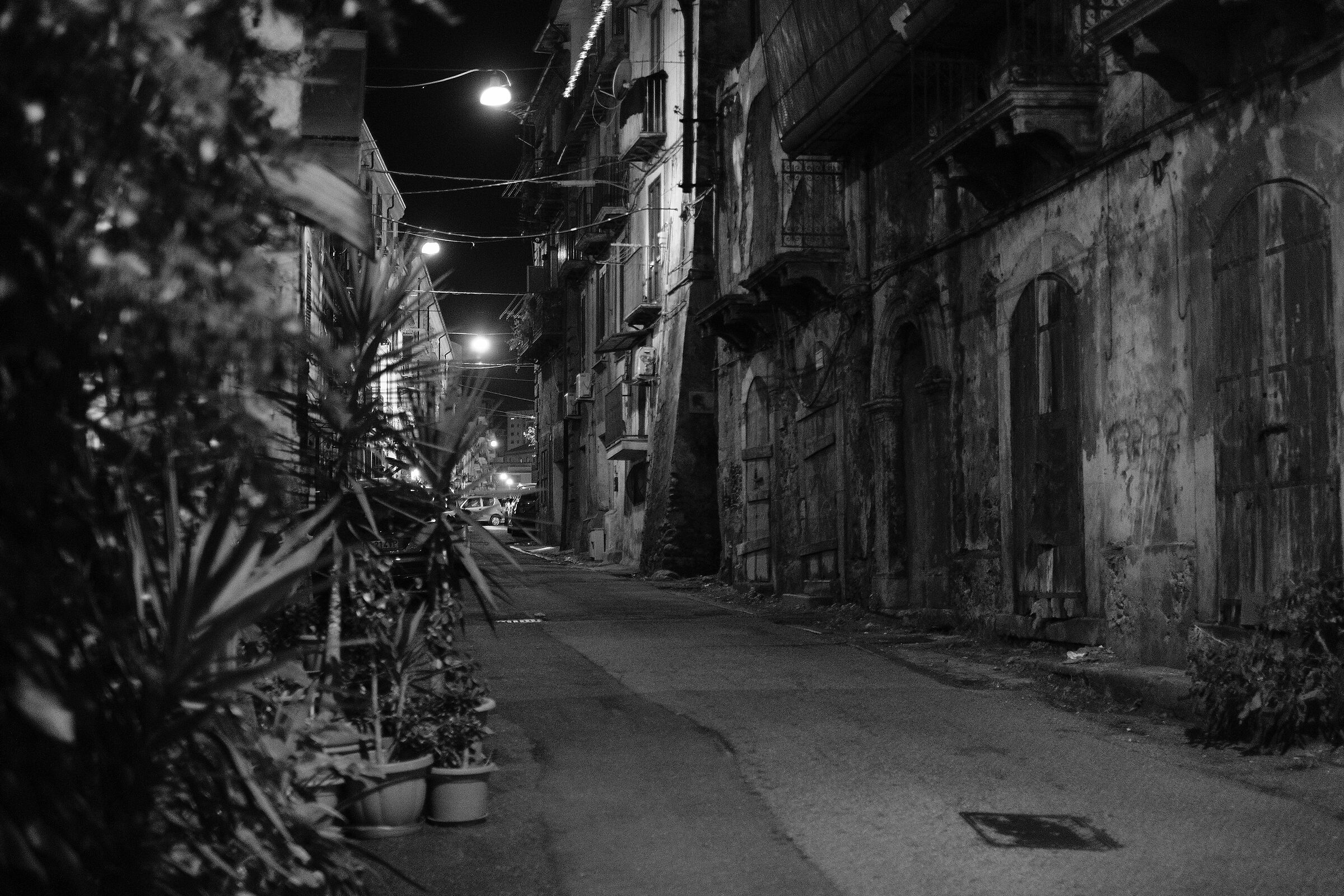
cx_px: 672
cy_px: 448
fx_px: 1979
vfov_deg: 25.5
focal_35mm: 53
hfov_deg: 37.5
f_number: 1.4
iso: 3200
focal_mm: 35
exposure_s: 1/60
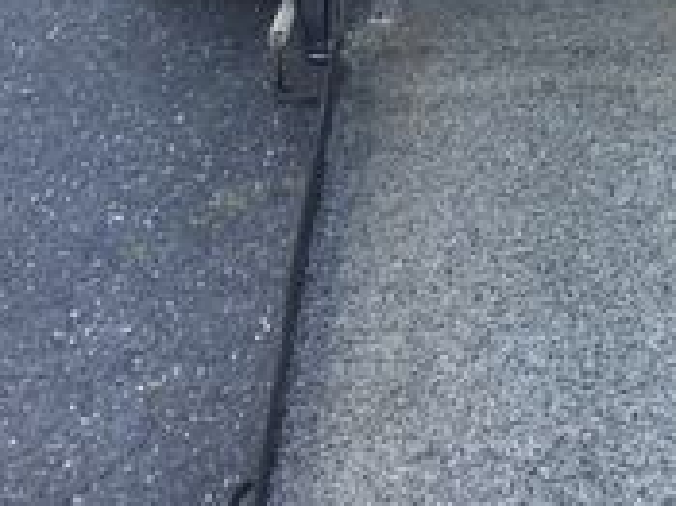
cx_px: 595
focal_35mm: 85
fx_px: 1659
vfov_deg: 16.4
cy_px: -158
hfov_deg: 22.5
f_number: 2.4
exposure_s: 1/60
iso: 32
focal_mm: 3.3
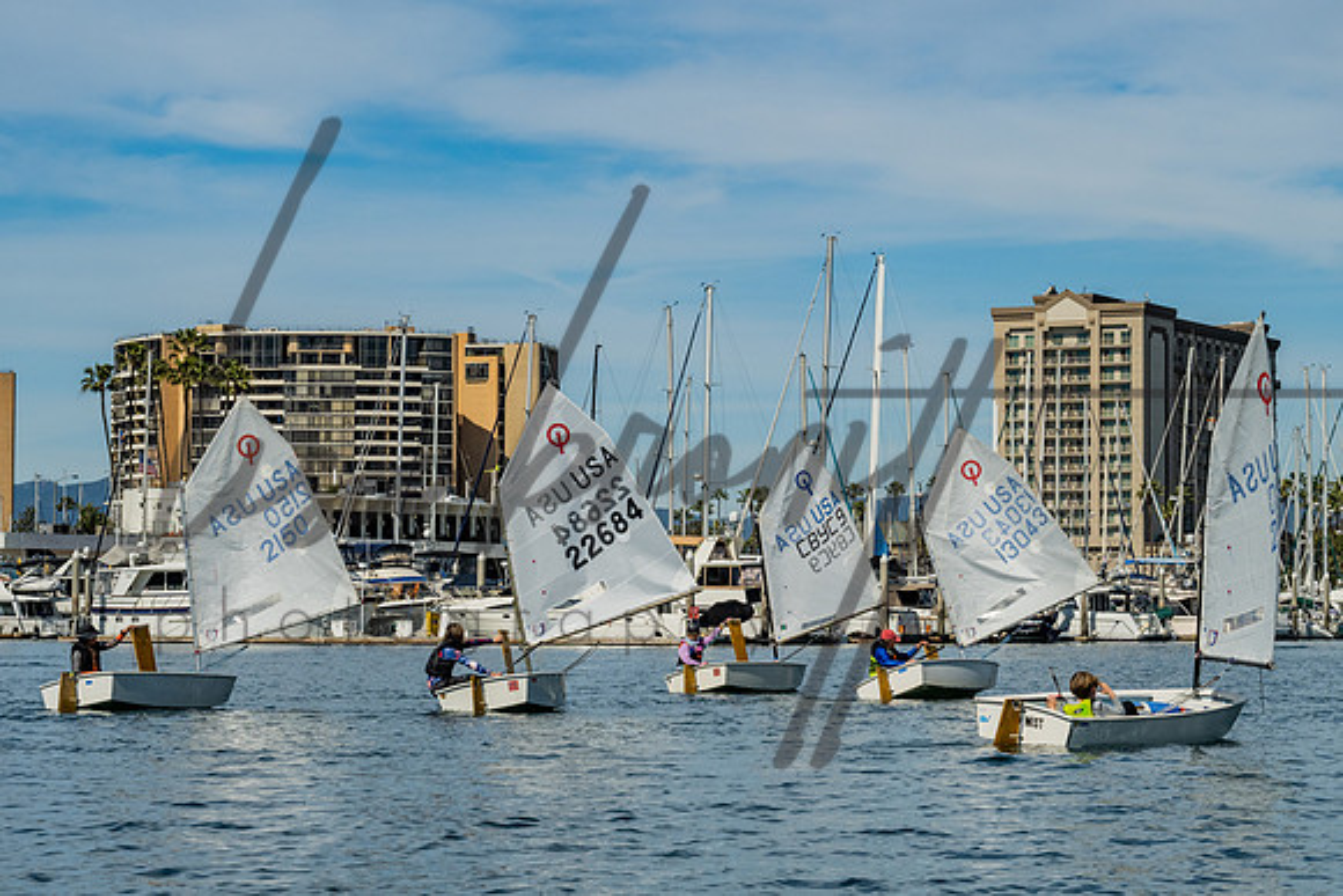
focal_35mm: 93
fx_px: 3453
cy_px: 455
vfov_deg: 14.8
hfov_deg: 22.0
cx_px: 829
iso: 250
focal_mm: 65
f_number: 10
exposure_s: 1/640
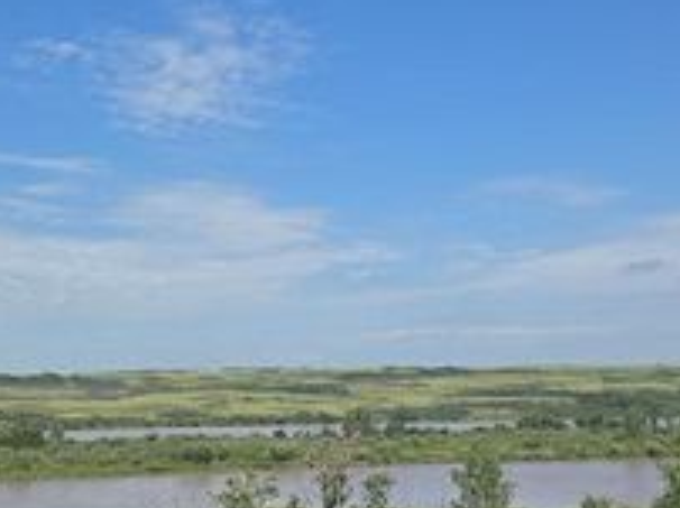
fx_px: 1118
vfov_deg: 25.6
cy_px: 288
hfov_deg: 33.6
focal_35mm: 57
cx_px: 232
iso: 25
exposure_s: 1/1668
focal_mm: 5.4
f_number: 1.8
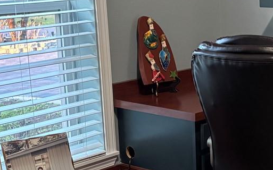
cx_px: 276
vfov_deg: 15.1
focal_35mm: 86
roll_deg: +0.7
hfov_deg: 23.1
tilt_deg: -14.2
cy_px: 108
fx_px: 640
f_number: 1.6
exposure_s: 1/40
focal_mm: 5.96
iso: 500
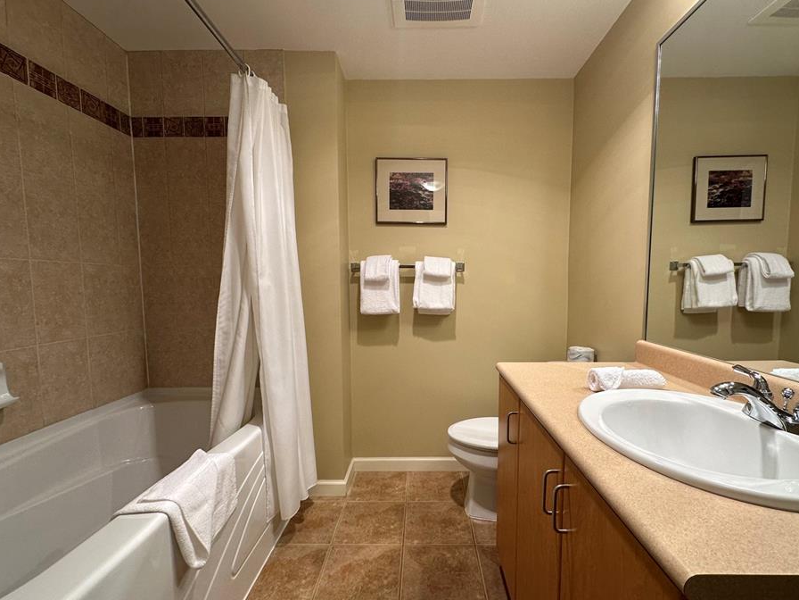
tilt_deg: -4.7
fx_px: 369
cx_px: 420
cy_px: 314
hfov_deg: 94.4
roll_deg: +1.0
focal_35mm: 16
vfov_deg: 78.1
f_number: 2.2
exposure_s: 1/120
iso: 100
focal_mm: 2.22
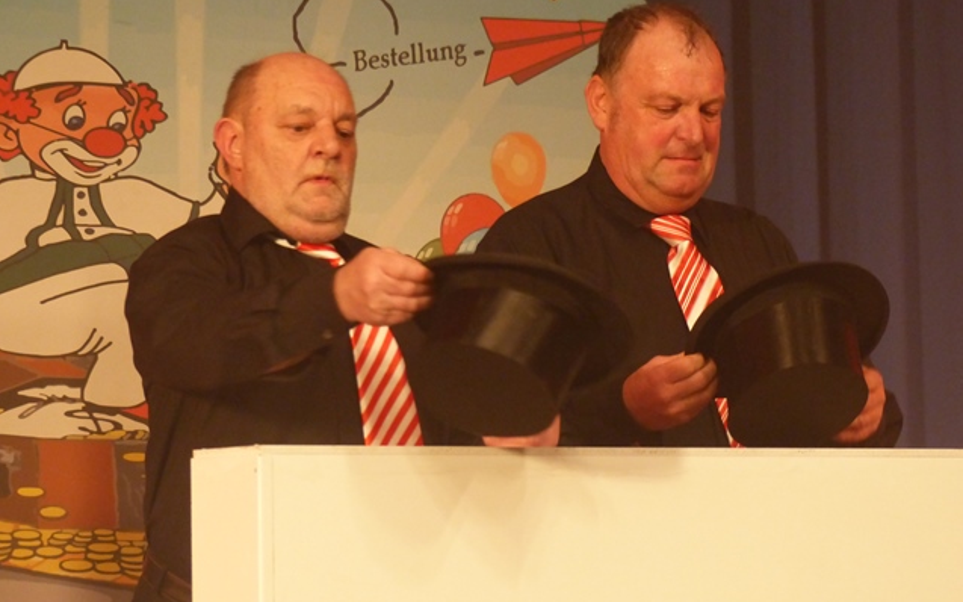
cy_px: 301
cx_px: 482
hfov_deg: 9.2
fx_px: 5983
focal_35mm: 228
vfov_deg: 5.8
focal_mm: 38.5
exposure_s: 1/60
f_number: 2.8
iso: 640
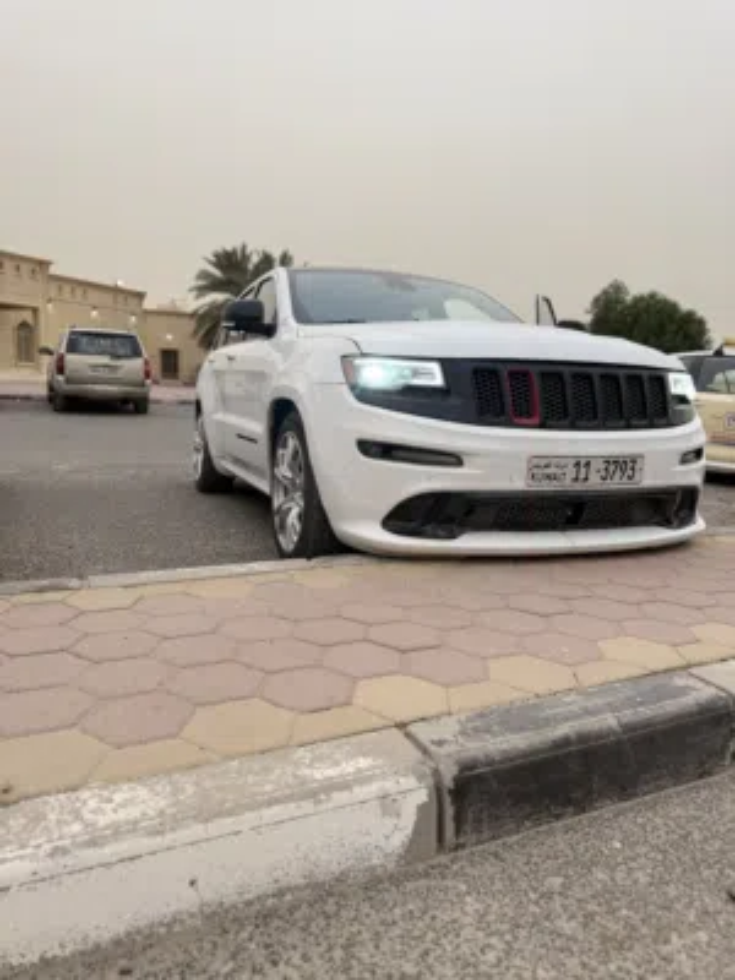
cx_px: 368
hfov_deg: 56.8
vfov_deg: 71.6
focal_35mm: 24
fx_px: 679
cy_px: 490
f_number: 1.78
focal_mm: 6.76
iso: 80
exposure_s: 1/344
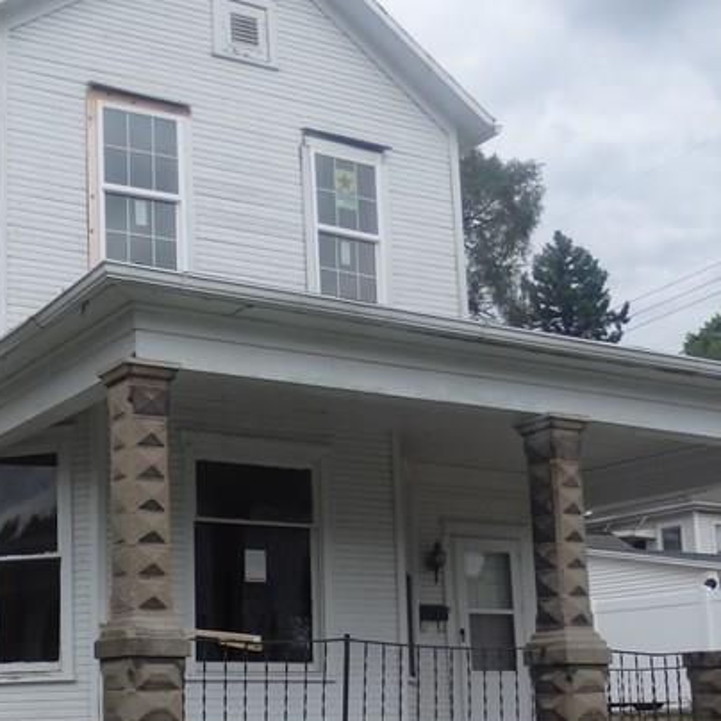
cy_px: 485
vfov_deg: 30.3
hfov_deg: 29.6
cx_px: 107
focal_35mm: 56
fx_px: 1320
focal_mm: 4.5
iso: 100
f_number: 8.7
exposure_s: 1/160
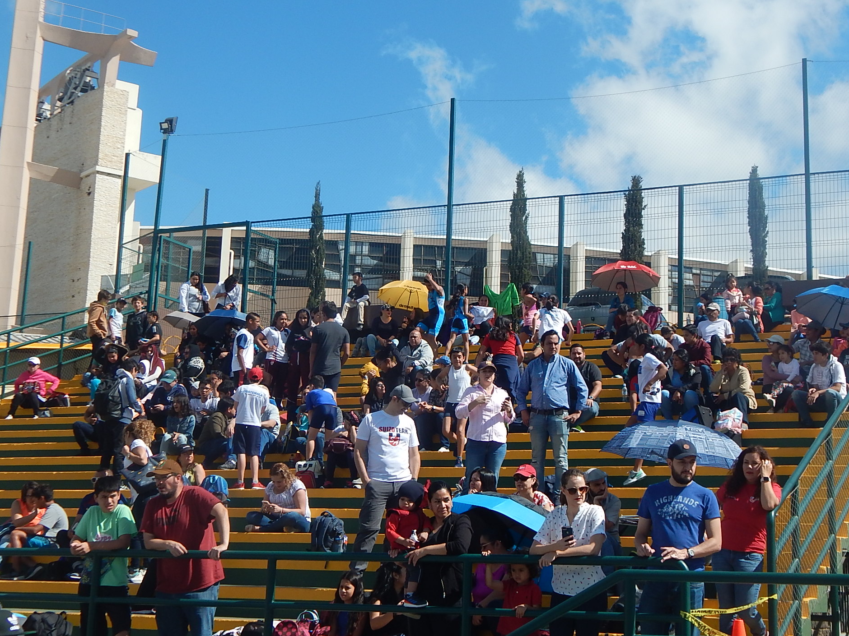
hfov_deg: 33.2
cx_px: 490
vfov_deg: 25.2
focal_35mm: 58
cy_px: 276
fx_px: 1423
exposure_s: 1/400
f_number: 7.4
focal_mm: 8.6
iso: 125
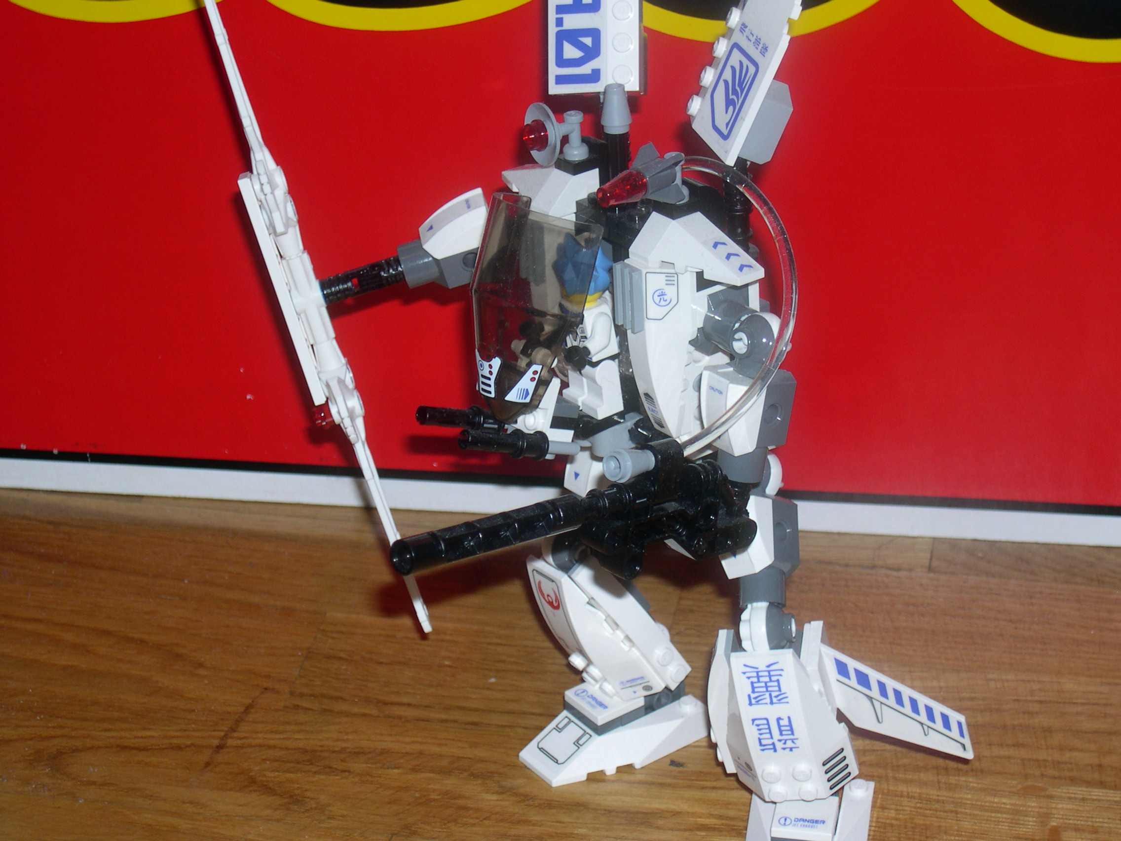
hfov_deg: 22.5
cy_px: 420
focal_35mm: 87
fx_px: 2817
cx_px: 560
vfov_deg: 17.0
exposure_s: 1/60
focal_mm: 18.4
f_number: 4.4
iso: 100
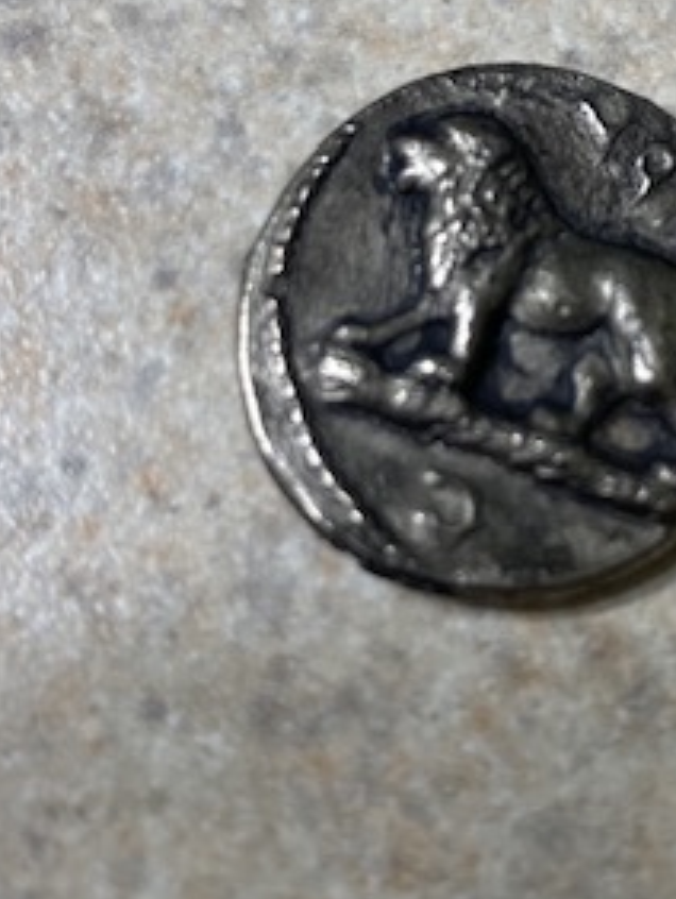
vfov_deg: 31.6
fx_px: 1534
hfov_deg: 24.5
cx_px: 526
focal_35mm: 59
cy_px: 143
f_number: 1.8
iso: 100
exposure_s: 1/120
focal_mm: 4.25
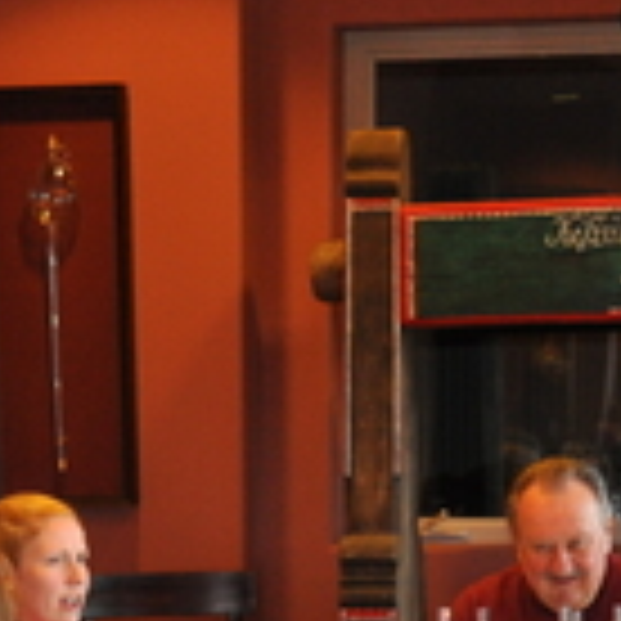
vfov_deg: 11.0
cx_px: 302
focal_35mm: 157
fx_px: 3187
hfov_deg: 11.1
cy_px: 666
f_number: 4.2
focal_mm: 34
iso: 800
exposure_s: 1/80
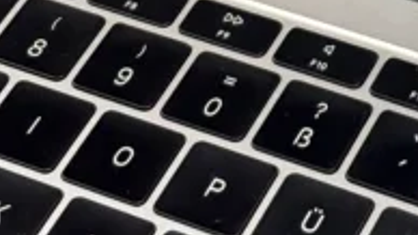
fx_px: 2072
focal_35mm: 187
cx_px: 440
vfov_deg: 6.3
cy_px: -229
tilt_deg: -41.9
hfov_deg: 11.4
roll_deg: +4.8
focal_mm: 5.96
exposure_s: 1/422
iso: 40
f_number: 1.6
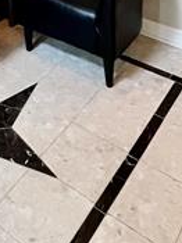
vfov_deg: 20.4
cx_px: 15
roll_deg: +1.4
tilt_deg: +1.5
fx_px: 400
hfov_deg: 24.8
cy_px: -219
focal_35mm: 57
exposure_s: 1/60
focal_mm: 1.57
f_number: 1.8
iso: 250
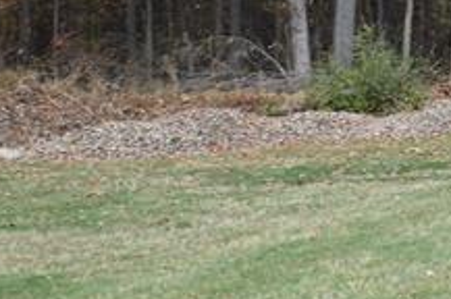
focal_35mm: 191
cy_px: -29
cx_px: 732
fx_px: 2394
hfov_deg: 10.3
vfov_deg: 7.1
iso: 220
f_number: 5.6
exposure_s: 1/250
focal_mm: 27
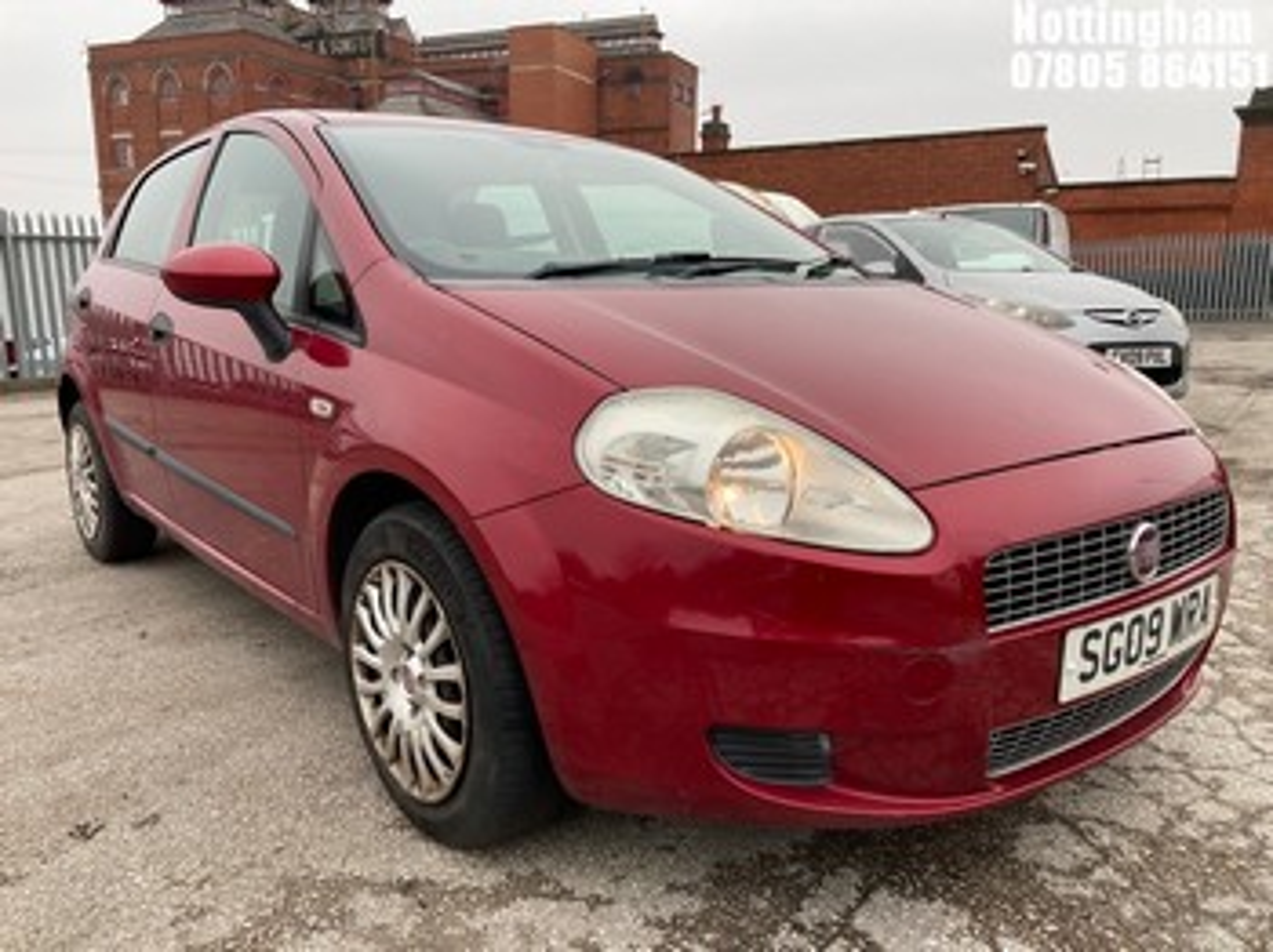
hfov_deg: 63.5
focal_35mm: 28
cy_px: 476
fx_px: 1029
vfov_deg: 49.7
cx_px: 636
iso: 40
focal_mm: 3.99
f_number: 1.8
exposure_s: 1/121
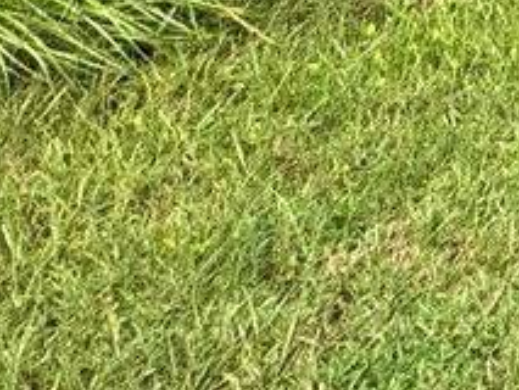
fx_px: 1575
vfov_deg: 12.4
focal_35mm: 105
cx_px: 1589
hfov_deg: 11.1
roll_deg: -1.6
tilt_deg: -8.6
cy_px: -390
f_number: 2.2
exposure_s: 1/293
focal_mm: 2.22
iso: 40
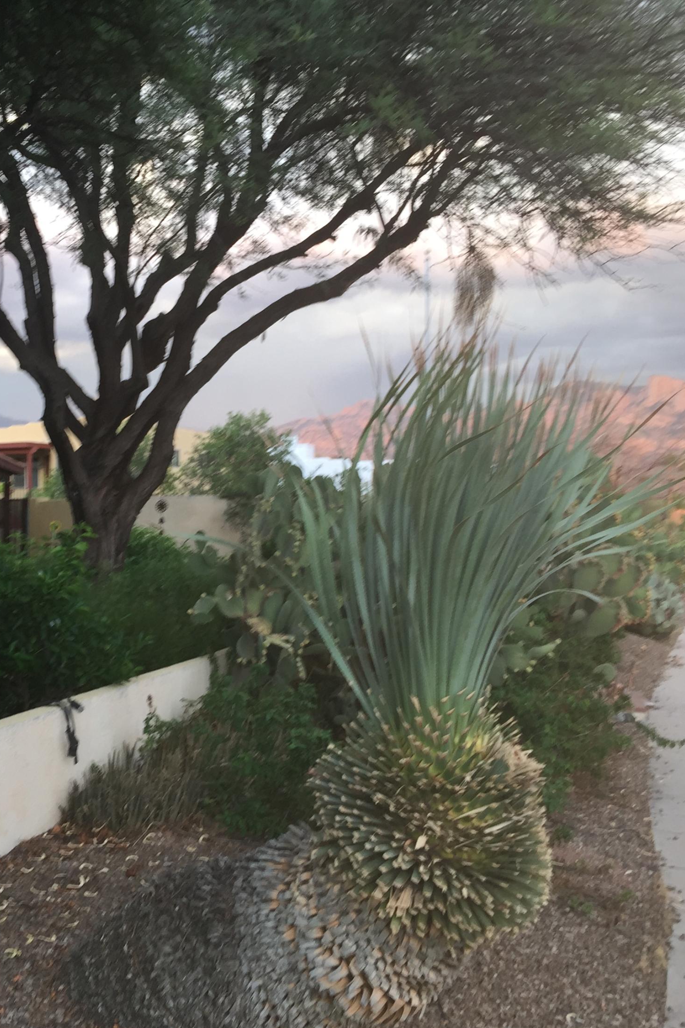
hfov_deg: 32.3
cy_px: 522
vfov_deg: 47.4
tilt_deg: +2.6
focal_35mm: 41
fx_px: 1170
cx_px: 215
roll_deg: -1.3
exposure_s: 1/60
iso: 32
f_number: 2.2
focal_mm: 4.15
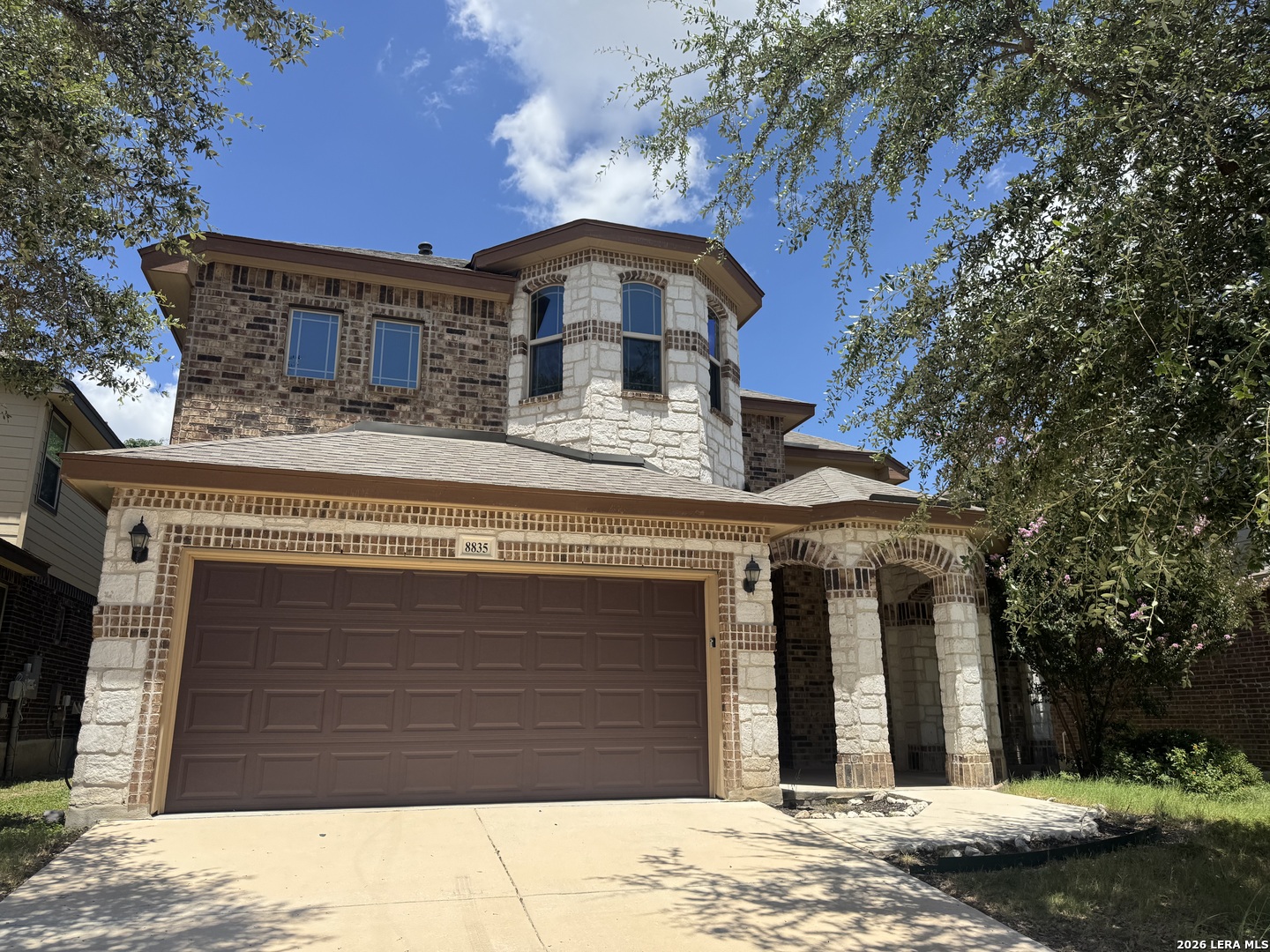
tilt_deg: +15.4
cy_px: 476
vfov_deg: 56.8
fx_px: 881
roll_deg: +0.1
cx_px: 635
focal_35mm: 24
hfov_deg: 71.6
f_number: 1.78
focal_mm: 6.76
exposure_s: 1/4049
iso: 80
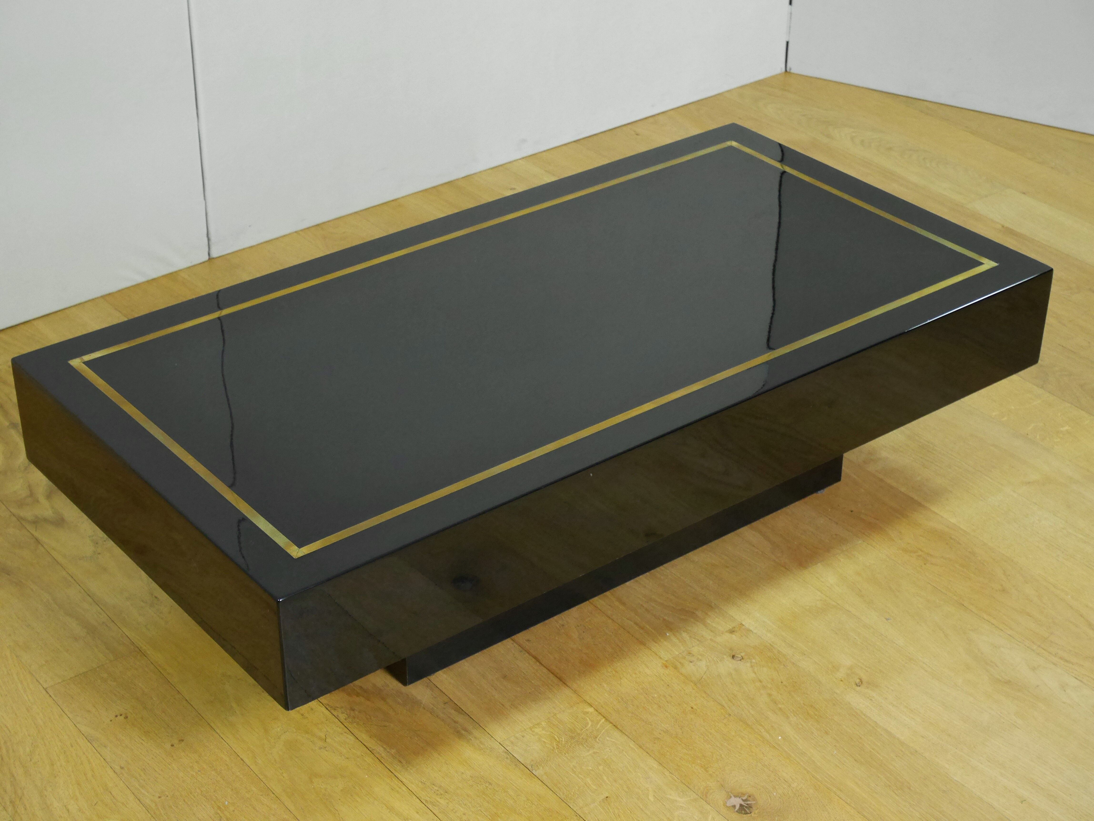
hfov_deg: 30.3
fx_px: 2023
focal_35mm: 64
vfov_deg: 22.9
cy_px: 410
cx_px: 547
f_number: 5.6
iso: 1600
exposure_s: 1/80
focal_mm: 32
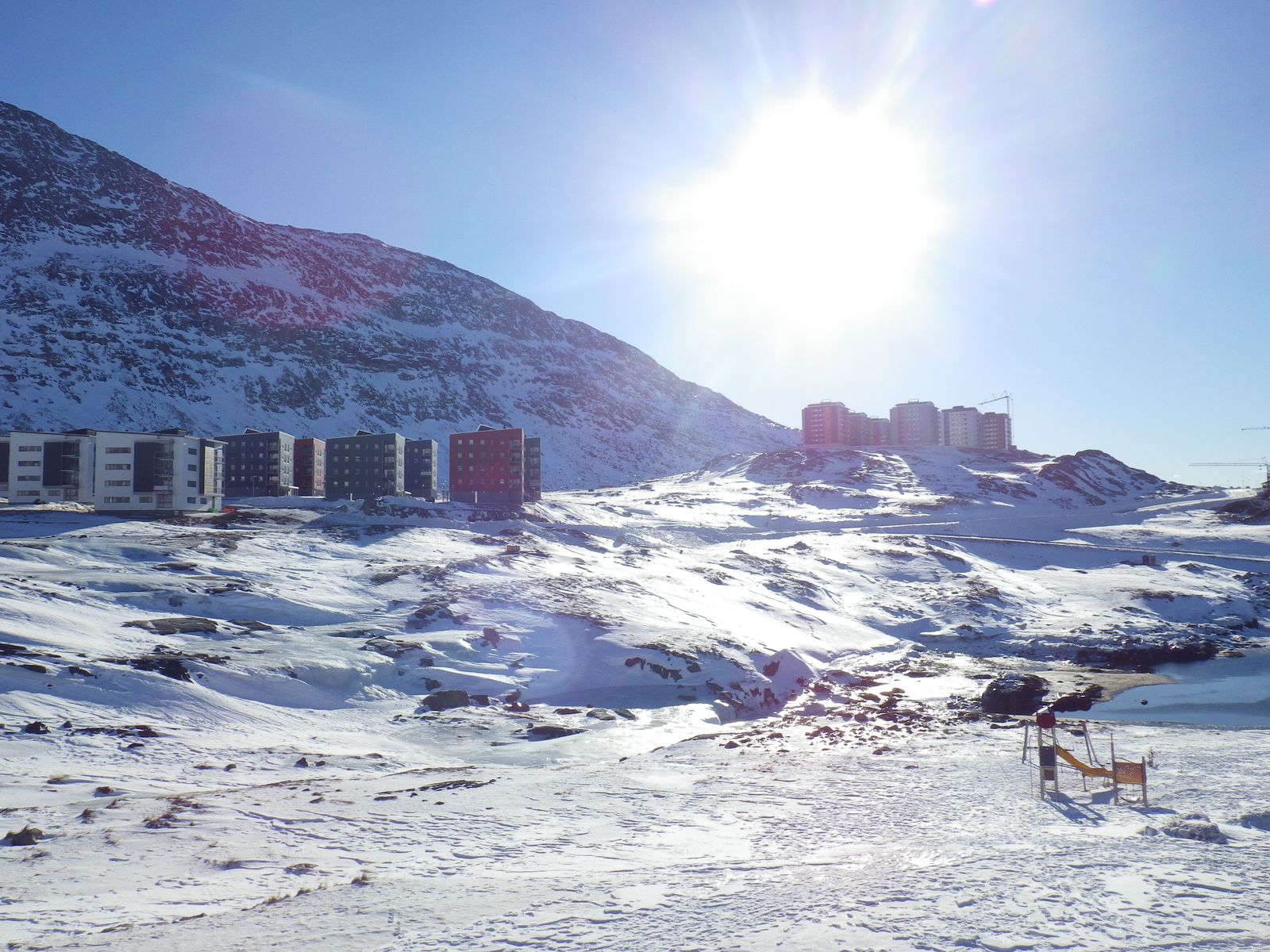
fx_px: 1027
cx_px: 635
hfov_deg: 63.4
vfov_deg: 49.7
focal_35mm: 28
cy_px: 476
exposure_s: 1/1500
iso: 125
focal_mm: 5
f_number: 4.2
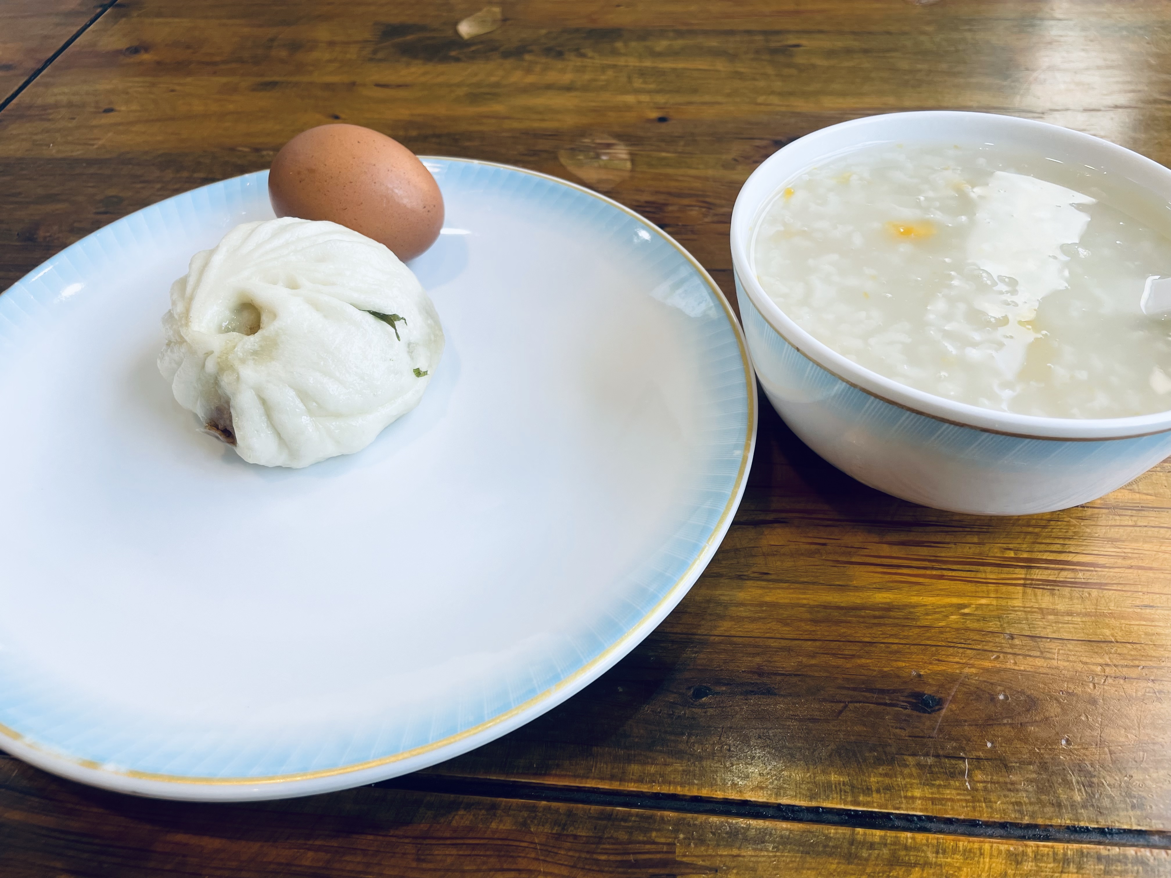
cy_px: 439
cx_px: 586
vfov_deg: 53.1
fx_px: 880
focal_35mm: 26
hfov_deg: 67.3
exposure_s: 1/100
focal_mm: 4.2
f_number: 1.6
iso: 40
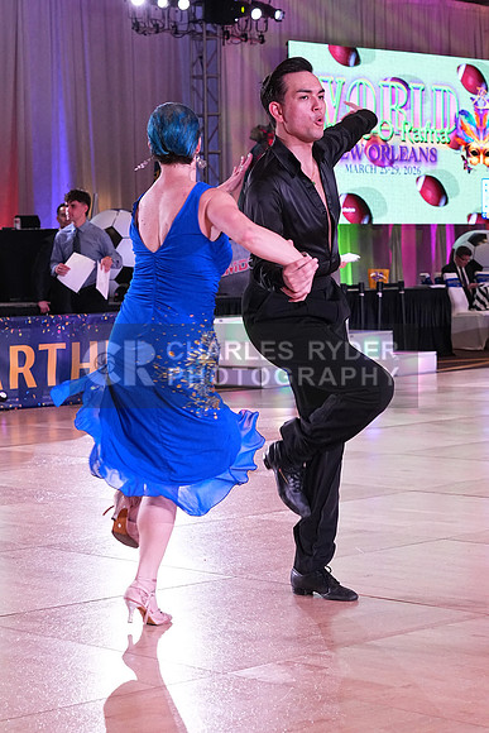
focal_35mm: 88
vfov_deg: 23.1
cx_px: 244
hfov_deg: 15.5
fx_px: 1792
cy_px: 366
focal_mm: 59
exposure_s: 1/320
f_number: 6.3
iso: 3200
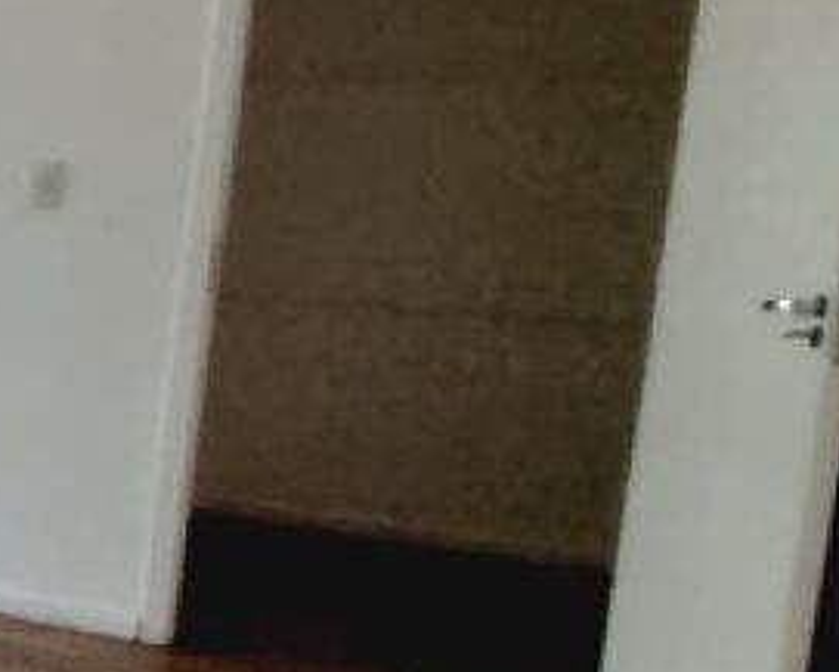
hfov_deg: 16.4
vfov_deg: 25.4
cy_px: 313
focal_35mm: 60
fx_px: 1490
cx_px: -1065
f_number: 2.2
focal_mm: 1.74
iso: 200
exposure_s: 1/60
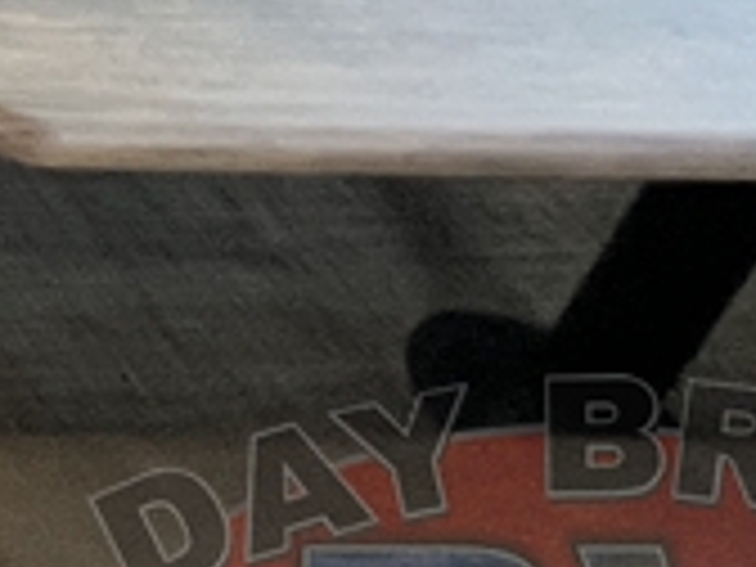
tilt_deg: -25.1
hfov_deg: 11.0
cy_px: -1066
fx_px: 2031
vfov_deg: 11.1
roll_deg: +0.9
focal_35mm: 93
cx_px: -1606
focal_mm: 1.57
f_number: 1.8
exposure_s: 1/63
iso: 250
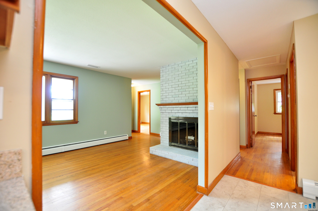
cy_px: 106
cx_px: 159
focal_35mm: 15
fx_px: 132
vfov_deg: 77.2
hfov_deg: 100.5
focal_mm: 10
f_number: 3.5
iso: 400
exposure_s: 1/20
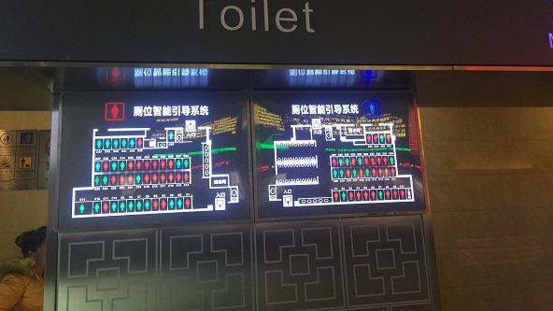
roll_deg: +2.2
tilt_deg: +11.8
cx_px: 274
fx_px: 469
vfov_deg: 36.5
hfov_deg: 61.0
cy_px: 121
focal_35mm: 32
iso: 80
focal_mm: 4.15
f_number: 2.2
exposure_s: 1/17
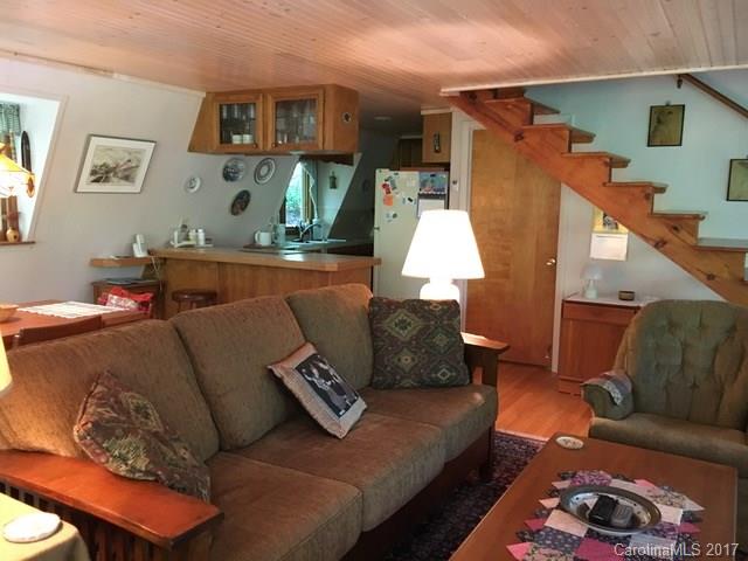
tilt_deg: -6.5
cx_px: 374
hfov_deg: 61.7
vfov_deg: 48.2
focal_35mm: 29
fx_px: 627
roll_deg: +0.0
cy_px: 280
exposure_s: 1/15
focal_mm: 4.15
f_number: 2.2
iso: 250
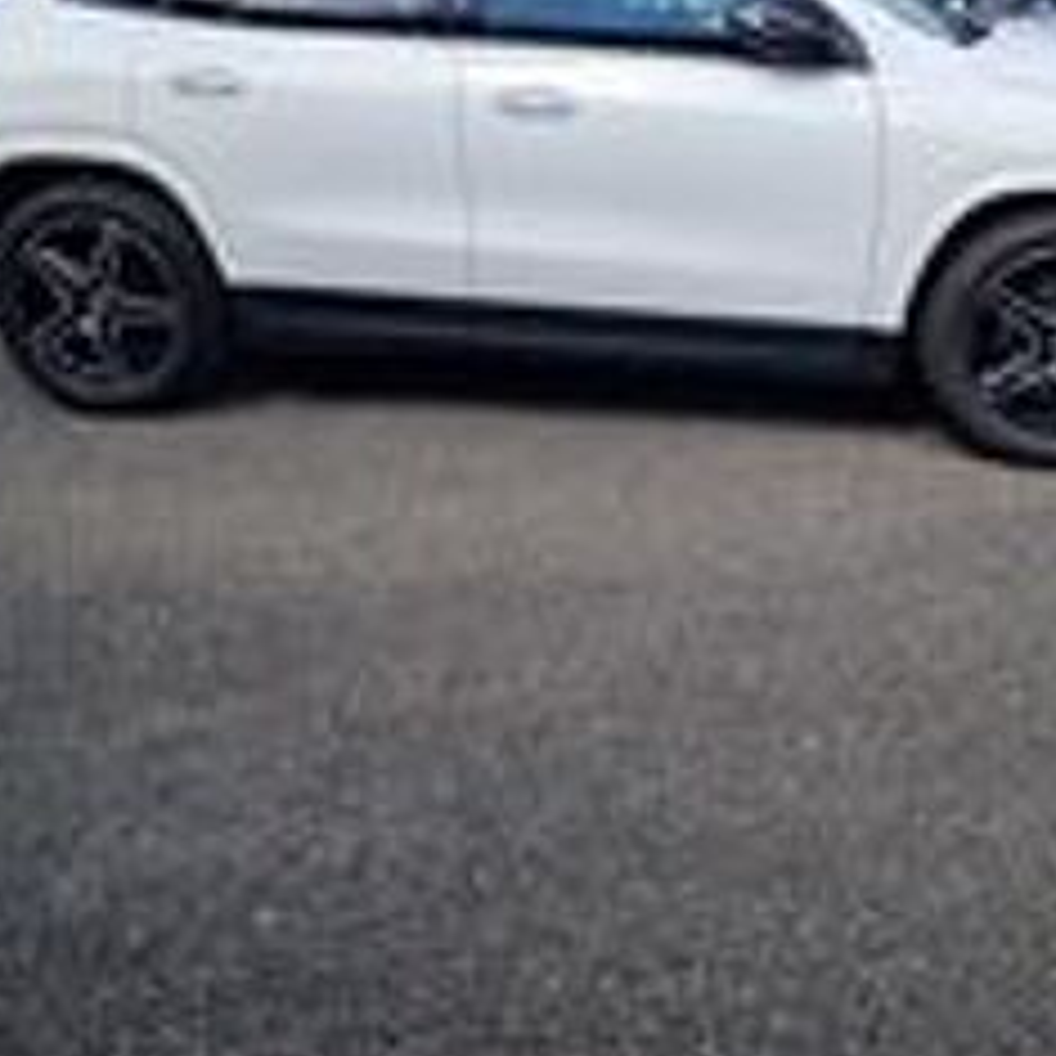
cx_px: 647
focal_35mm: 37
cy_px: 326
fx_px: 1277
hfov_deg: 44.6
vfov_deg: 44.1
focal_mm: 5.4
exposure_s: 1/1192
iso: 50
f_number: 1.8
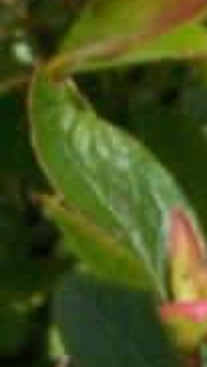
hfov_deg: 1.2
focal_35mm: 1030
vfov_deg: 2.1
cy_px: 291
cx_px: -418
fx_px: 10046
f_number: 6.3
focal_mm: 28
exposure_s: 1/1600
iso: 400
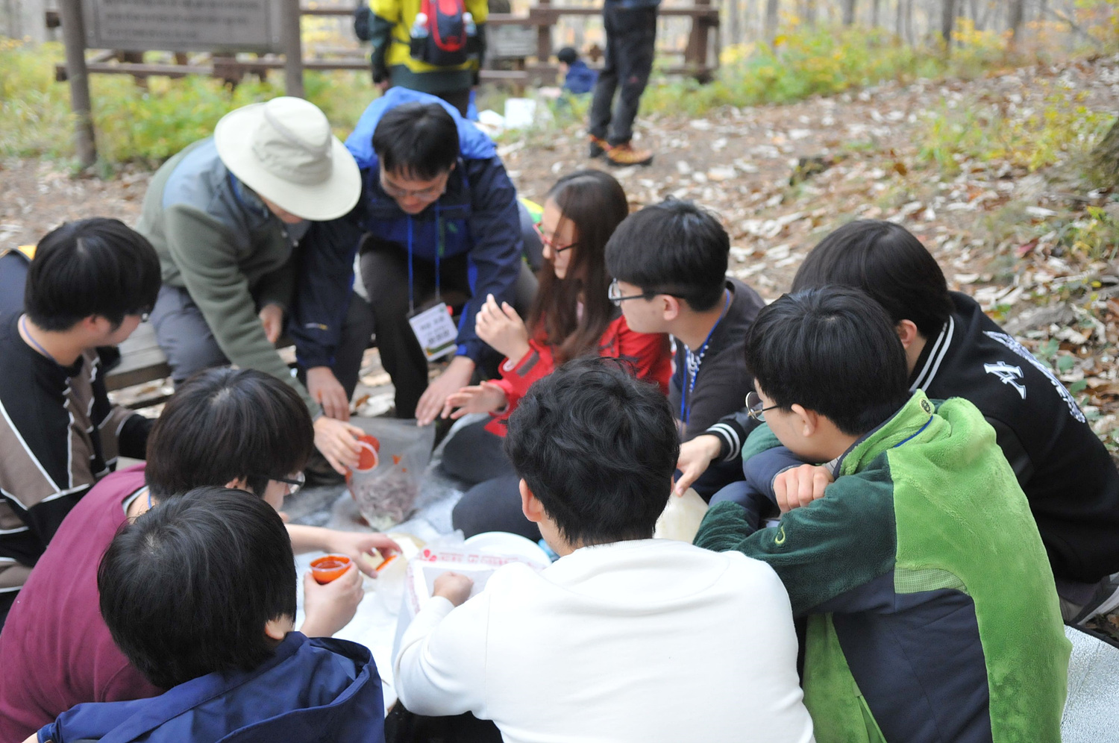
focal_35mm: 39
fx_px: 1211
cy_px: 372
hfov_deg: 49.6
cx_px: 560
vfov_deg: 34.1
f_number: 2.8
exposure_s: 1/1250
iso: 1600
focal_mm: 26
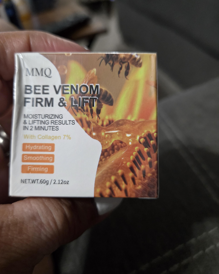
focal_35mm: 24
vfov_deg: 70.2
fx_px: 194
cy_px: 129
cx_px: 109
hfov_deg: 58.8
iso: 800
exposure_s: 1/60
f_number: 1.8
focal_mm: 5.4
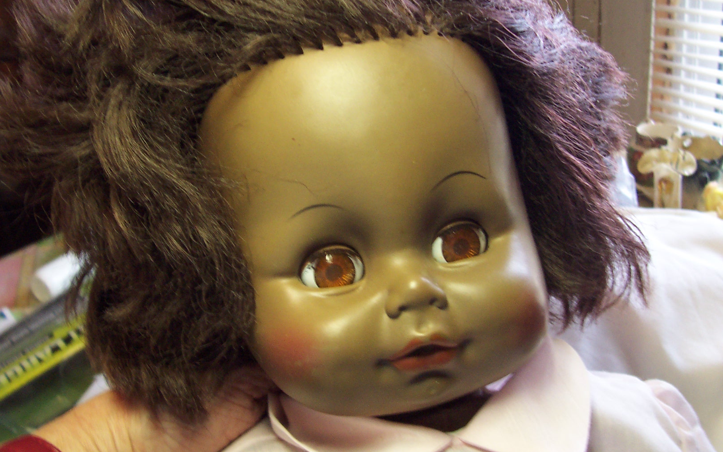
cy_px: 212
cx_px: 357
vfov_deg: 32.0
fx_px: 788
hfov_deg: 49.3
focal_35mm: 40
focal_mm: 5.6
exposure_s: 1/30
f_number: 2.8
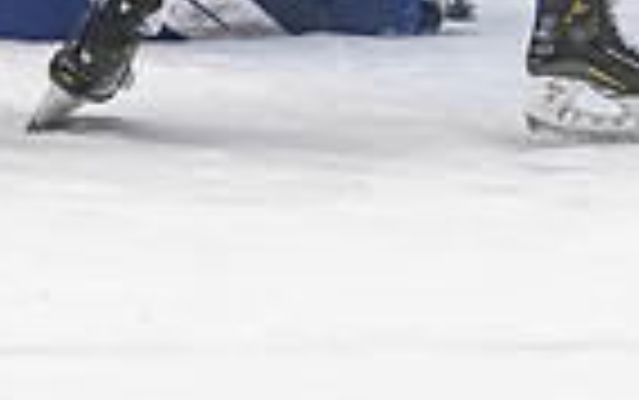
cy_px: -447
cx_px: 176
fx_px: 9969
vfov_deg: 2.3
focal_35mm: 572
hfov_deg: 3.7
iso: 2000
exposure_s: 1/640
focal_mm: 100
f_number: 2.8
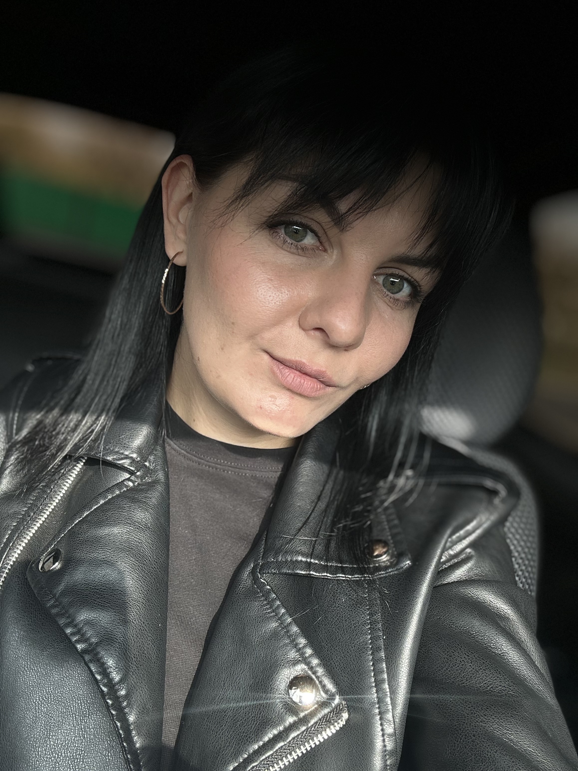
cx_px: 289
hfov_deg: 46.8
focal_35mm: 30
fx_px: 668
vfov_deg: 60.0
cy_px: 386
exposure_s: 1/128
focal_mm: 2.69
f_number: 1.9
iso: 20
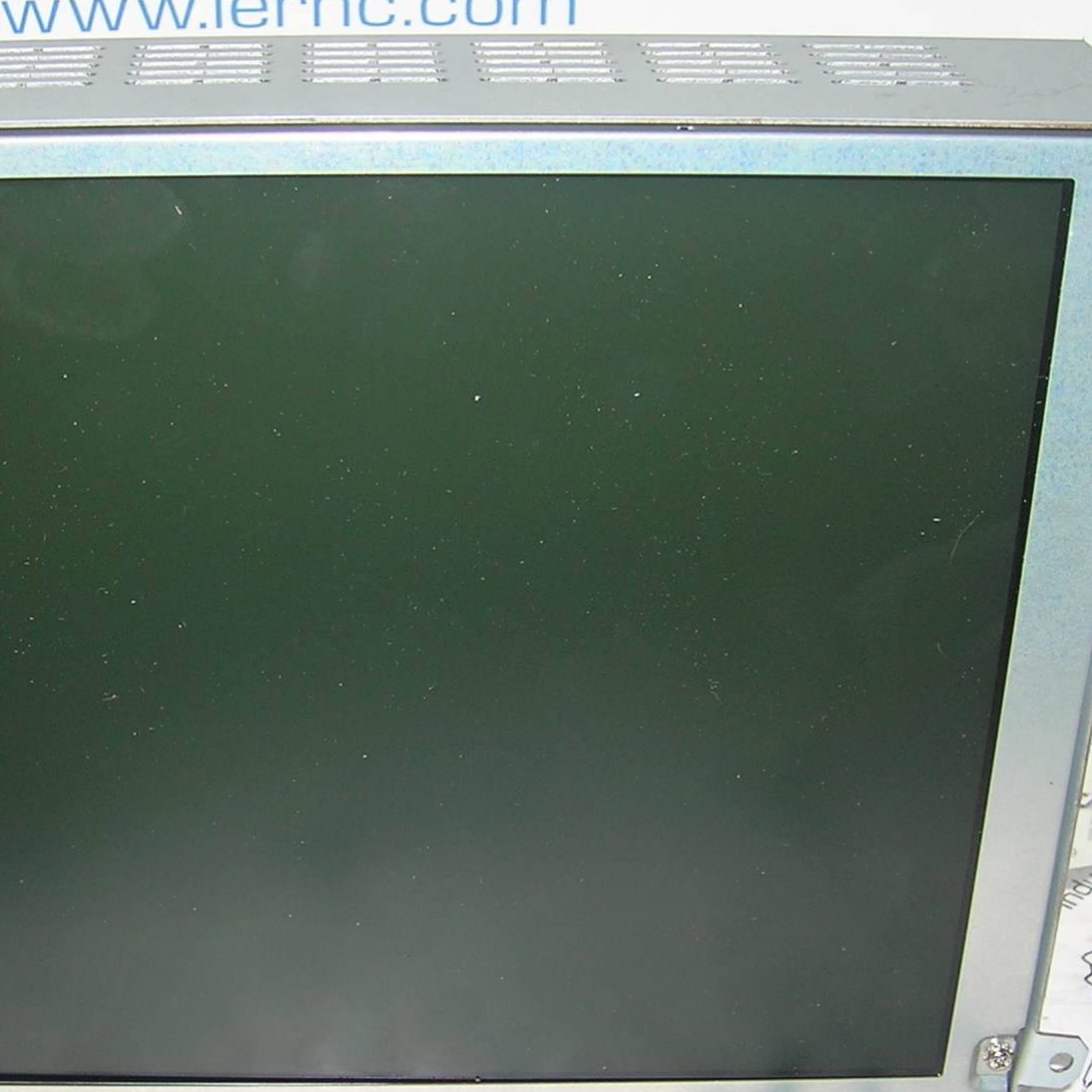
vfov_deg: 27.3
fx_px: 2248
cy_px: 630
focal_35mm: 63
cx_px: 340
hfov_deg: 27.1
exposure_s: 1/60.1
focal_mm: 5.7
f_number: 2.9
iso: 50
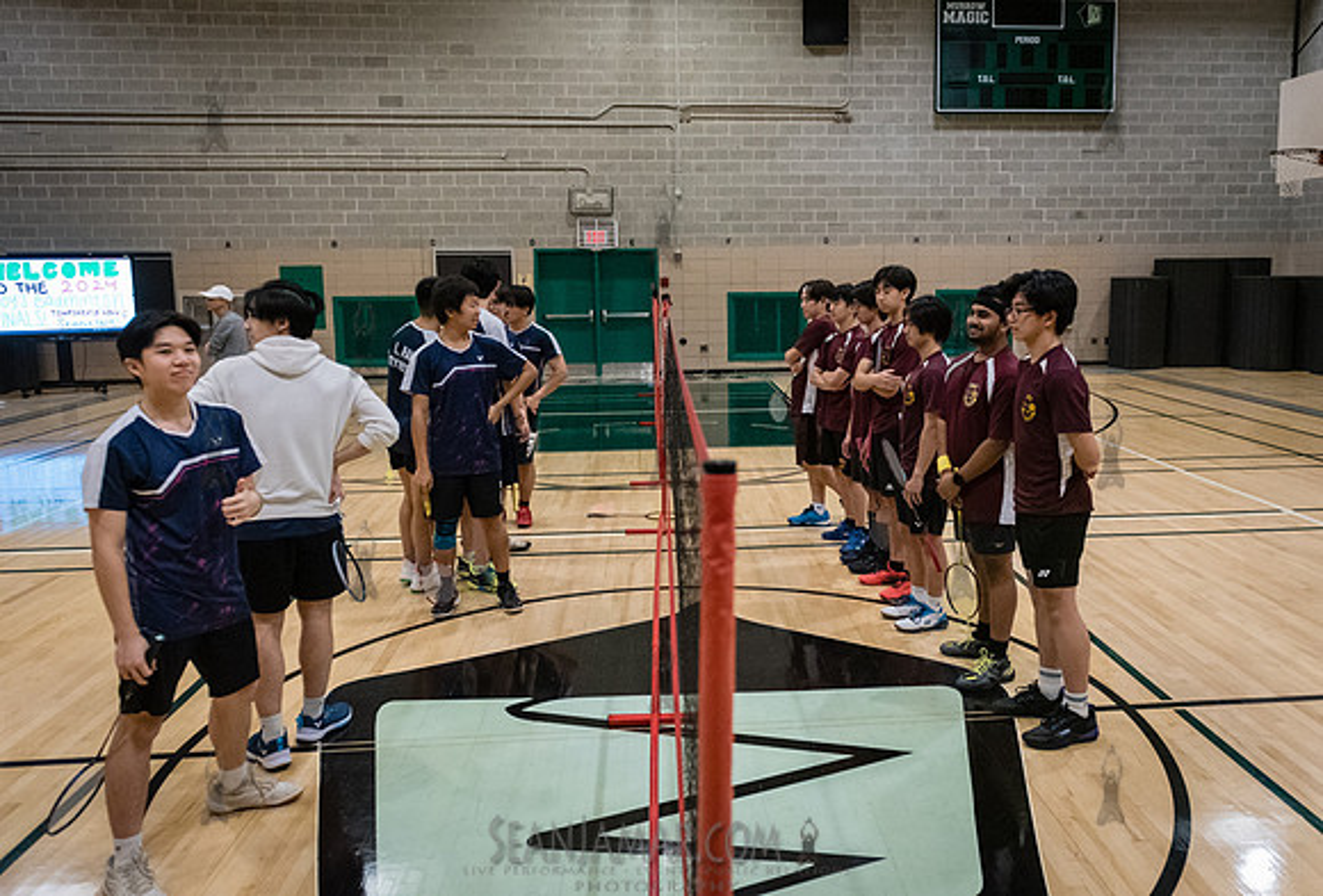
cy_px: 394
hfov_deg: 65.2
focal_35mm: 28
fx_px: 1030
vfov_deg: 47.0
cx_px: 752
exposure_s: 1/400
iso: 8000
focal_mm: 24
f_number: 3.5
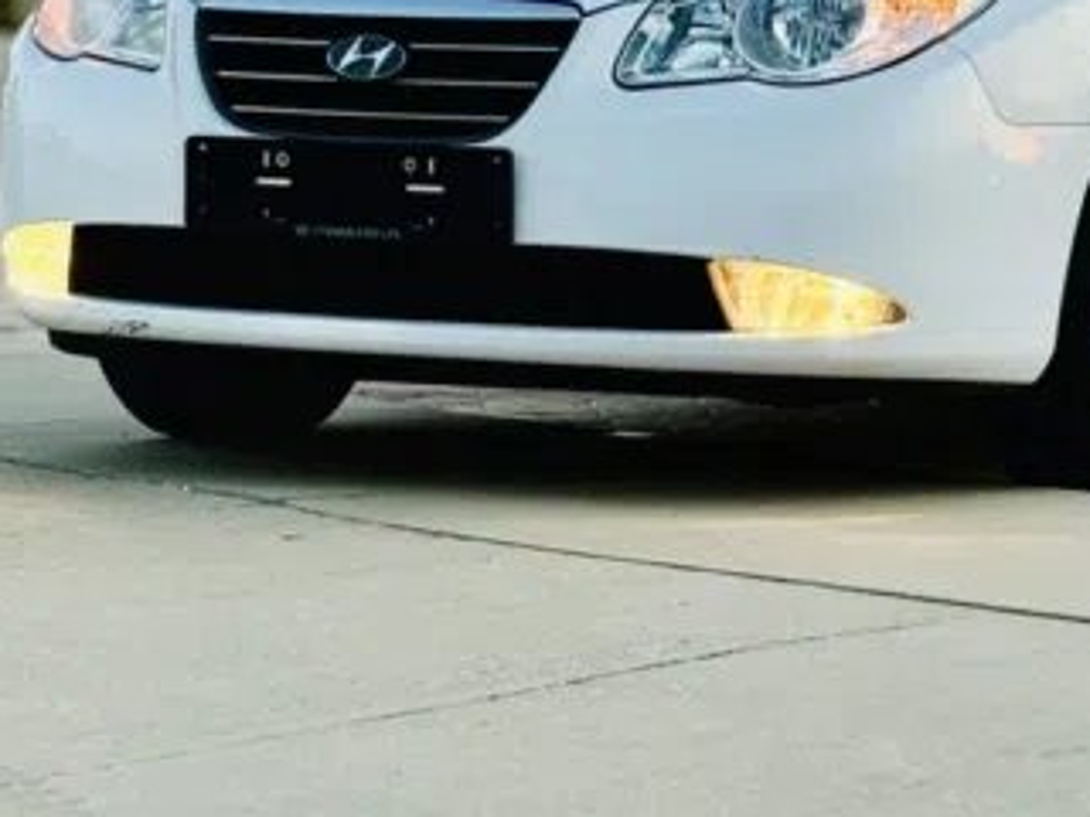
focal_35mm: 96
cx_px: 923
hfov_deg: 20.1
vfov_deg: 15.2
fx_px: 3023
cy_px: 54
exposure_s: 1/121
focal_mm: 6.76
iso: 50
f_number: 1.78
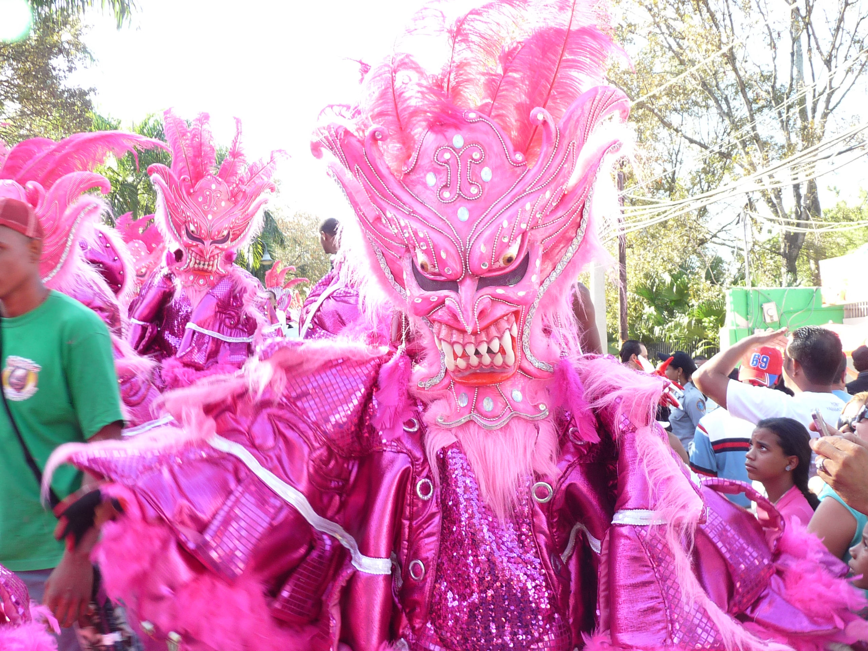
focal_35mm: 40
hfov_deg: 46.8
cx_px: 434
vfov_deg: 36.0
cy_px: 326
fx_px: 1003
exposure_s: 1/100
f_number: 2.8
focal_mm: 4.8
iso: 100
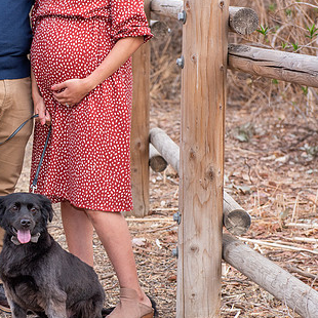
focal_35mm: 137
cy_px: 199
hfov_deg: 12.6
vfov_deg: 12.7
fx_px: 1424
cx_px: 28
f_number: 5
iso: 500
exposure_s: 1/125
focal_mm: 70
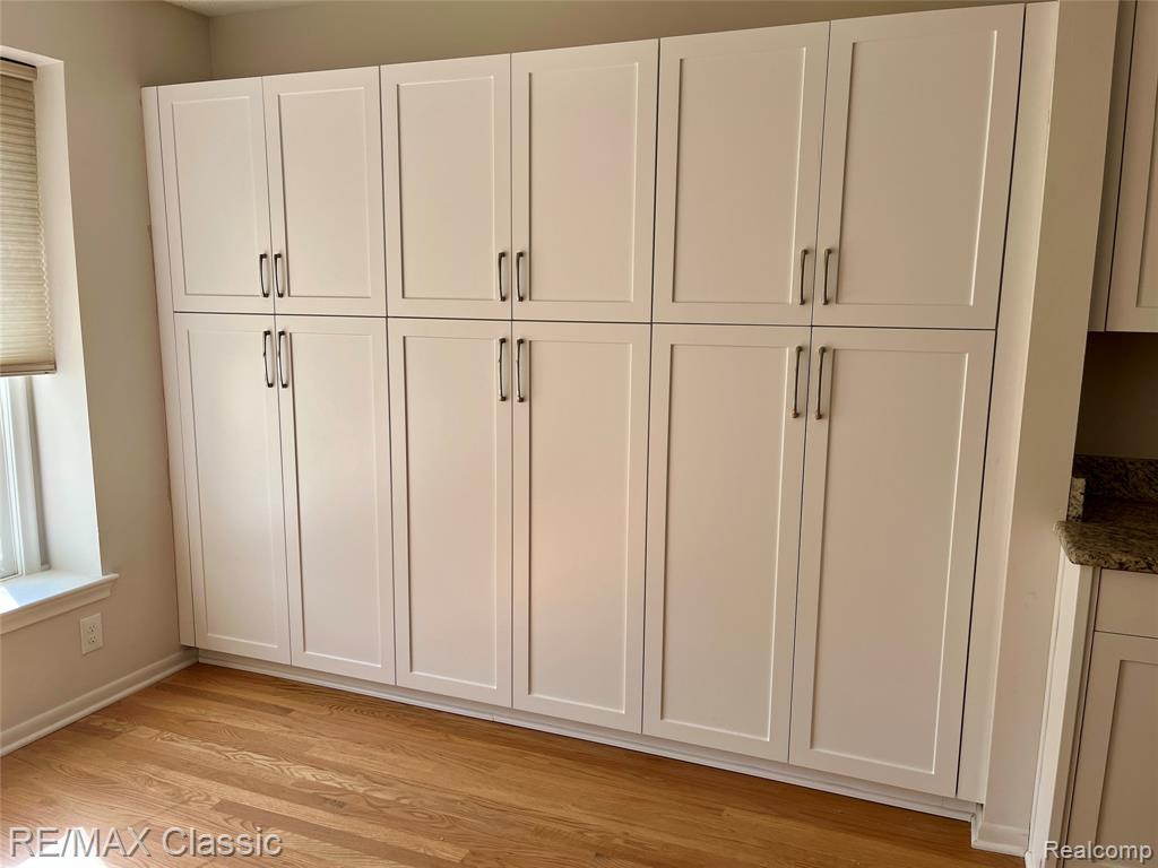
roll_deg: -1.2
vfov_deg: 53.1
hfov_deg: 67.3
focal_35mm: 26
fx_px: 870
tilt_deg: -10.5
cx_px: 579
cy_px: 434
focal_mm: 5.1
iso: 50
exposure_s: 1/295
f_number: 1.6
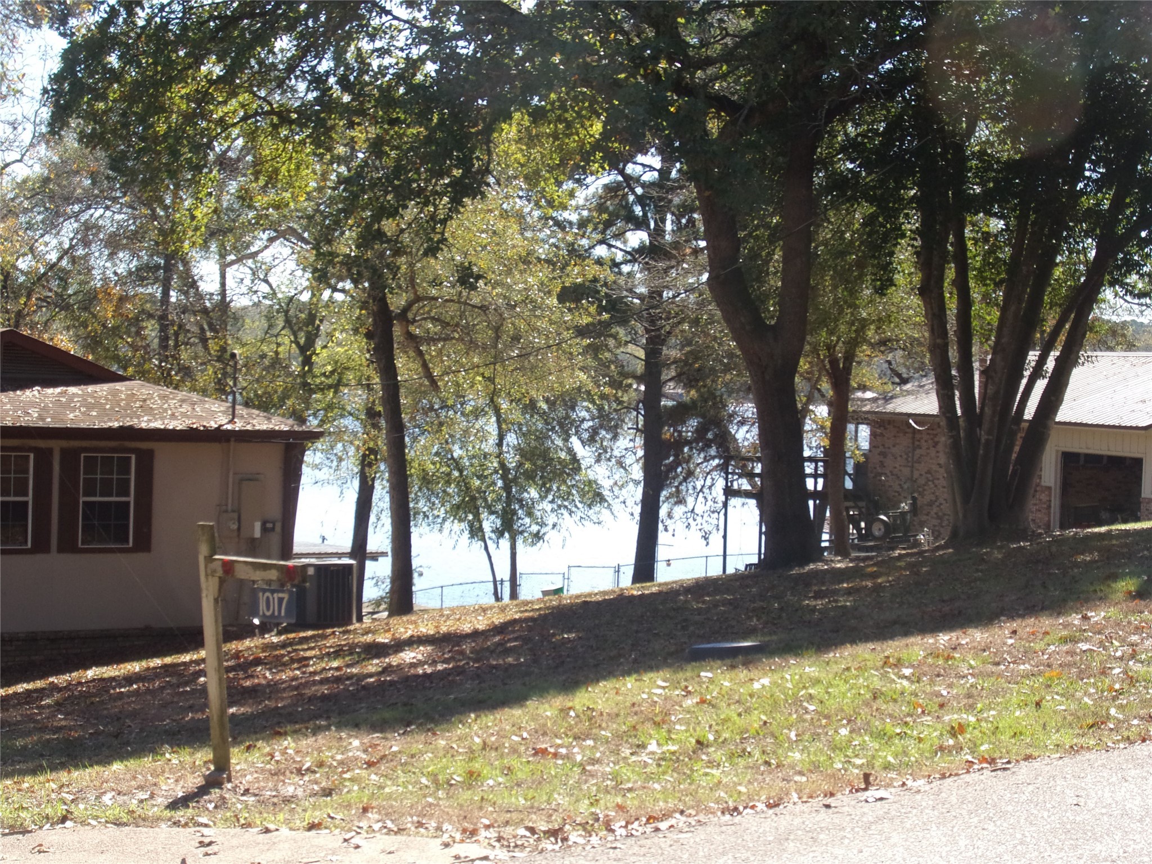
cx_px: 576
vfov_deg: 22.9
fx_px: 2130
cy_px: 432
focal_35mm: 64
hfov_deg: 30.3
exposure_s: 1/170
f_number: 4.5
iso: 80
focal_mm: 11.5
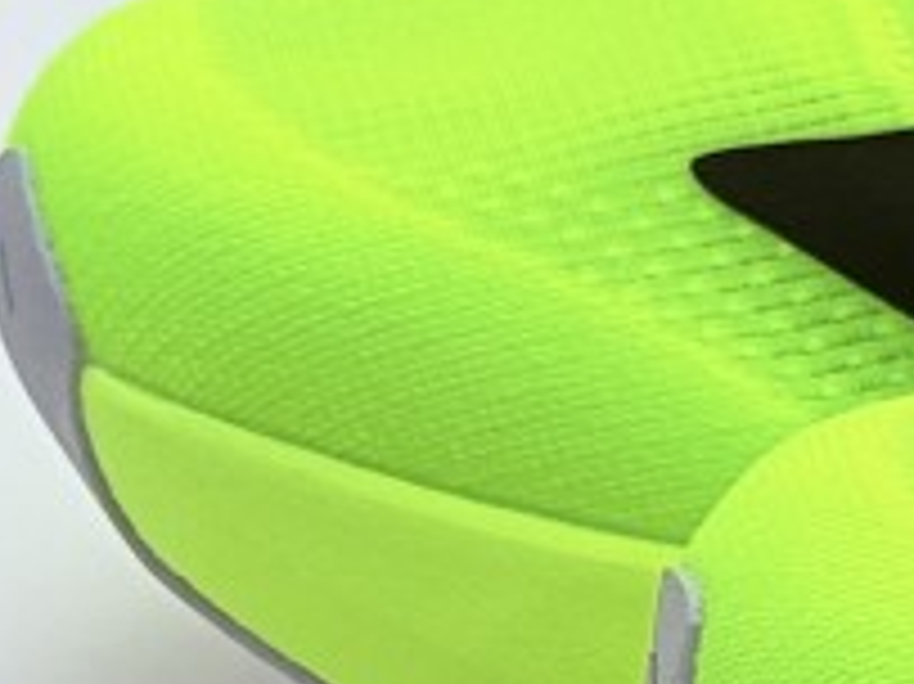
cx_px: 943
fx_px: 2665
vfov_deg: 14.5
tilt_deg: -27.2
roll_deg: +0.7
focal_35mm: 101
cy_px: 576
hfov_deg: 18.9
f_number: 1.78
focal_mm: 6.76
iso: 64
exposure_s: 1/740
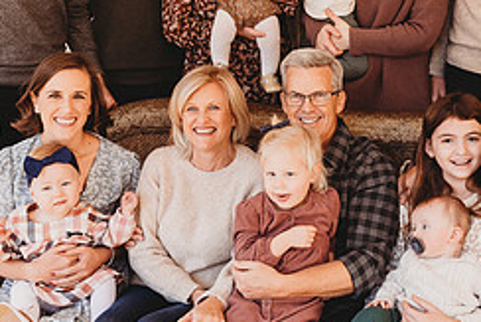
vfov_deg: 23.6
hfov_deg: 34.4
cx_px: 351
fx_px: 762
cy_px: 86
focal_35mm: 57
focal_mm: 24
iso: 250
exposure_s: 1/200
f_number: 4.5
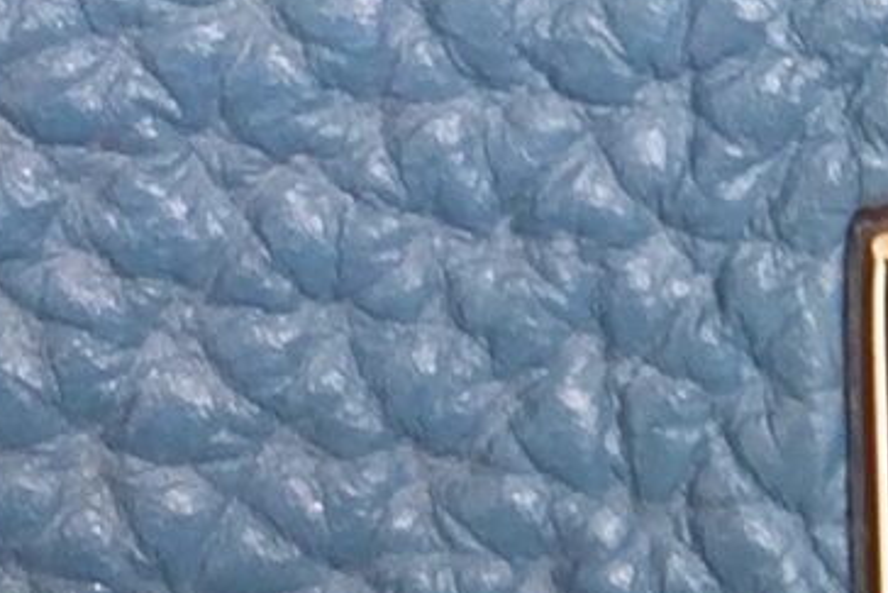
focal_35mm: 212
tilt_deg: -24.3
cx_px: 1759
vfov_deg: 6.5
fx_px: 5231
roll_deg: +0.5
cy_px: 83
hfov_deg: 9.1
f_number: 2.2
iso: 32
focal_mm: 4.15
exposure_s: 1/125
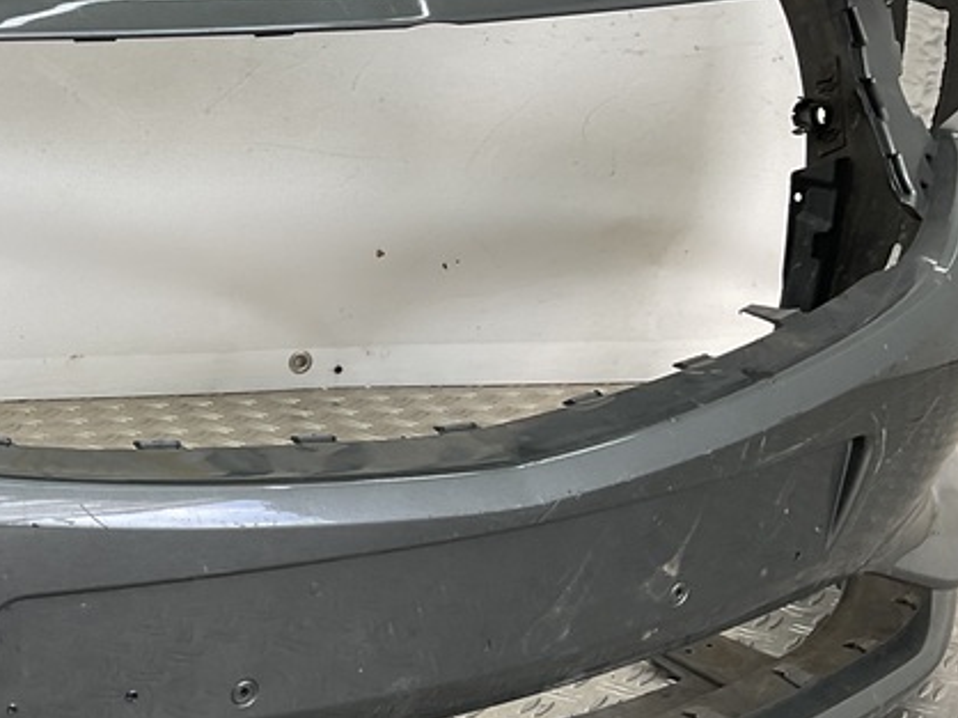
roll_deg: +0.4
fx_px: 1936
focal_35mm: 70
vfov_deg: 20.9
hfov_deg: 25.7
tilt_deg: -17.4
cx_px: -103
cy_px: 456
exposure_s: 1/120
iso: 25
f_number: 1.8
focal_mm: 3
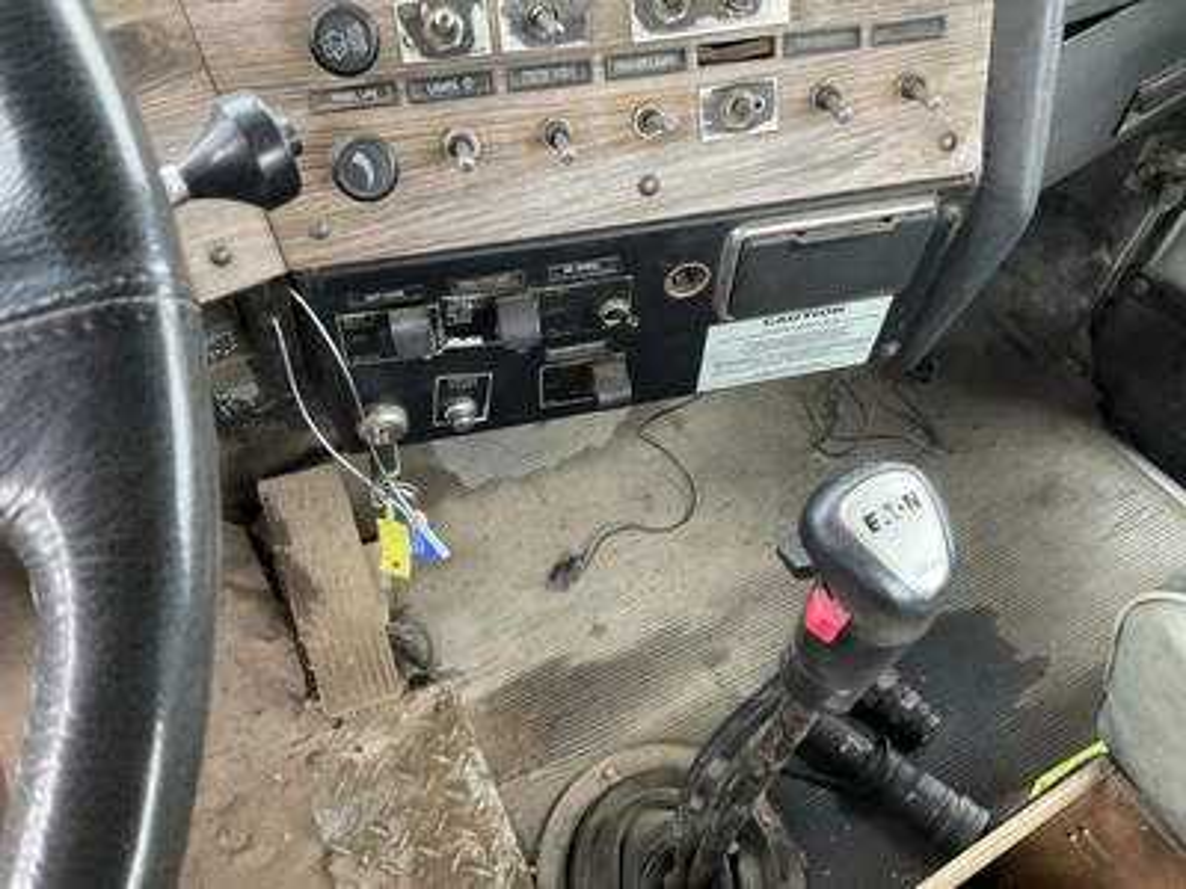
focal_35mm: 29
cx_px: 593
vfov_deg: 48.2
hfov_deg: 61.7
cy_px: 444
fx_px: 994
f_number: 1.8
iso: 100
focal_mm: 3
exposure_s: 1/60
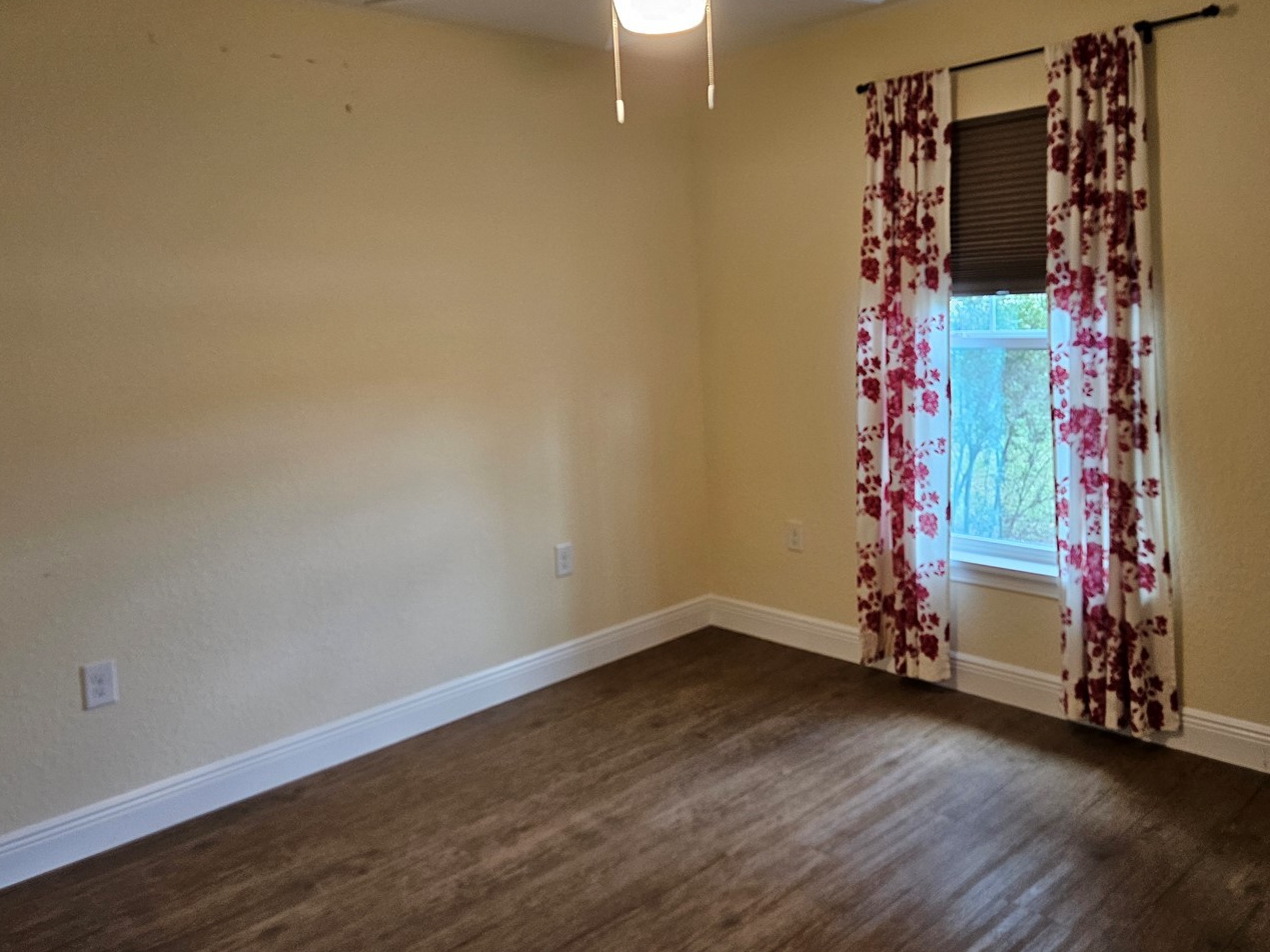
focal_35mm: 29
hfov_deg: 61.5
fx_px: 1064
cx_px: 694
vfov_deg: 48.0
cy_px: 396
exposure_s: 1/120
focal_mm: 5.4
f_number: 1.8
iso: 200
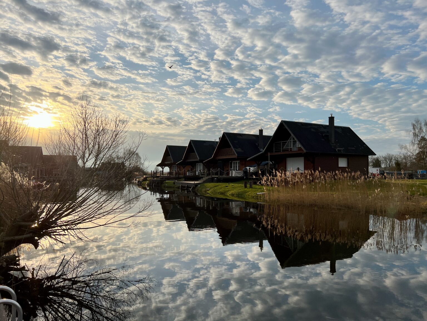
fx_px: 321
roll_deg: +0.3
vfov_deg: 53.1
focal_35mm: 26
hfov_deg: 67.3
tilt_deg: +2.5
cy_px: 160
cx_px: 214
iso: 50
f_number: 1.5
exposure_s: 1/6211
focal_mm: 5.7
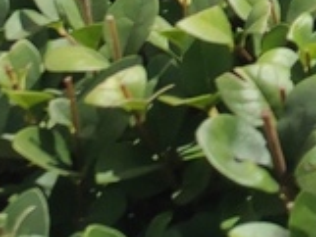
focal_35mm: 199
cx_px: 926
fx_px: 1818
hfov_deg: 8.4
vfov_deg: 6.2
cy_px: -697
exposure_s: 1/680
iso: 50
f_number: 1.9
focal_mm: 6.04
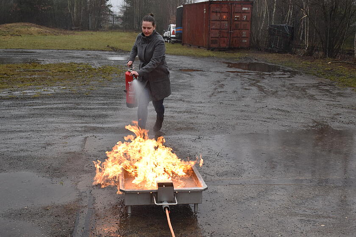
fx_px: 504
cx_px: 178
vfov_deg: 26.5
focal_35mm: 51
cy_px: 118
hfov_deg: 38.9
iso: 400
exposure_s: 1/160
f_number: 6.3
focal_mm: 34
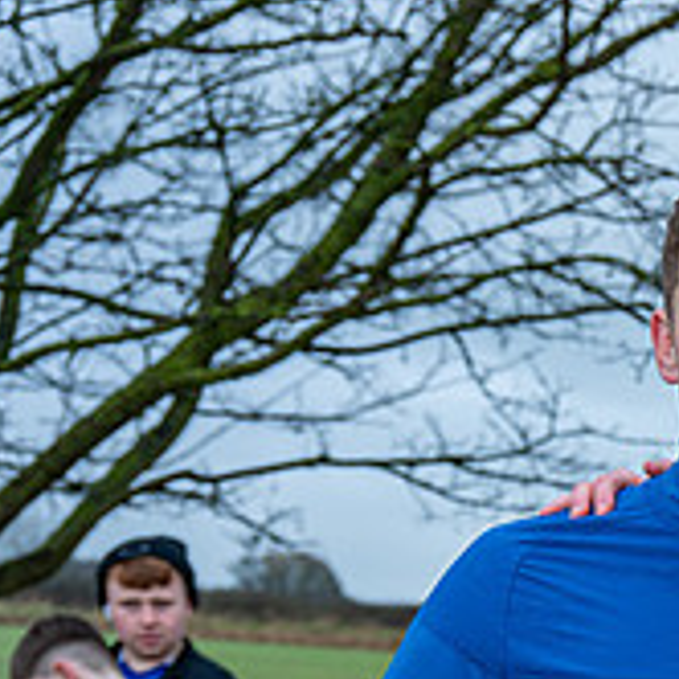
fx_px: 2175
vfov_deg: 17.1
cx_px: 1117
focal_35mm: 98
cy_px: 767
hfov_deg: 15.8
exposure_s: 1/200
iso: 100
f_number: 4
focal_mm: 33
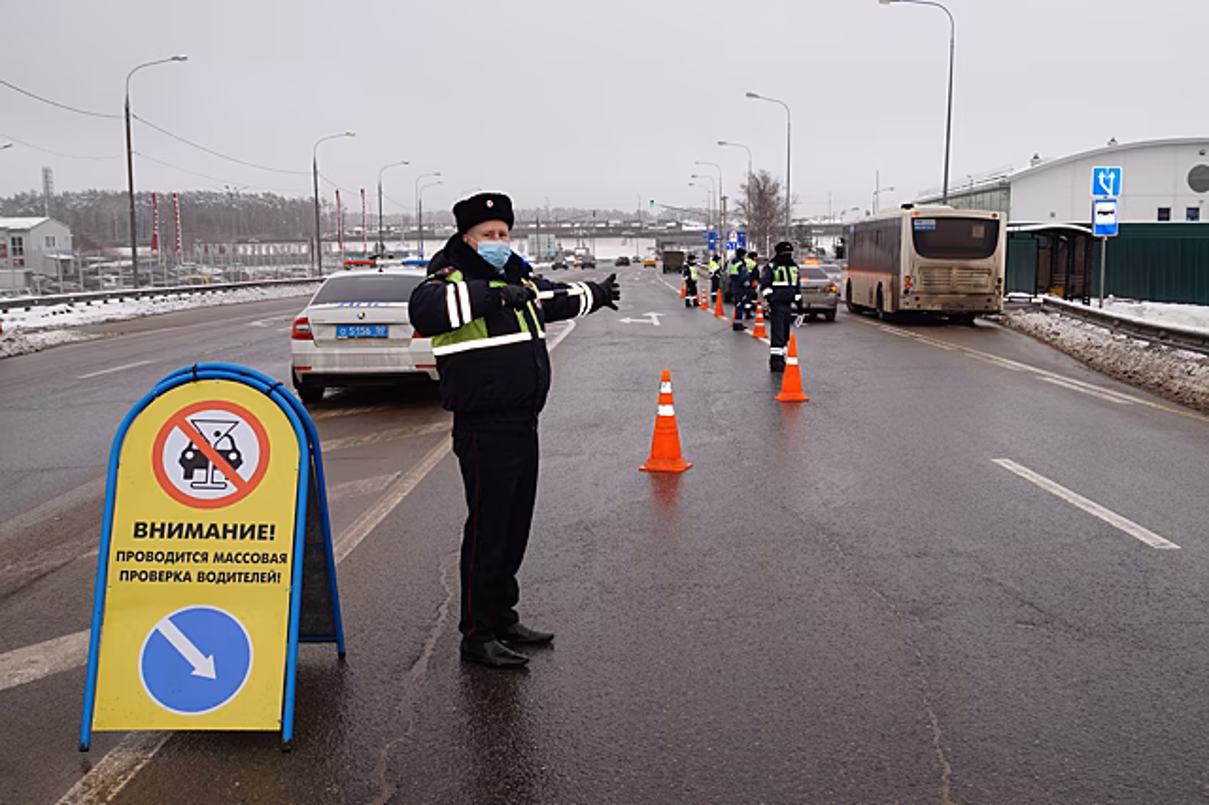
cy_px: 402
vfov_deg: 36.8
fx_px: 1208
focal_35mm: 36
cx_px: 604
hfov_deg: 53.2
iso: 100
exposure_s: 1/80
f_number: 6.3
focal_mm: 24
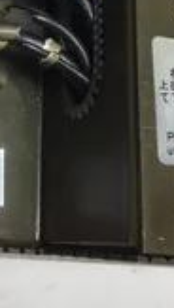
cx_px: -34
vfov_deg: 24.3
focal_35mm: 83
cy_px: -9
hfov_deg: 14.2
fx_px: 679
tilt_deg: -62.9
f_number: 2.4
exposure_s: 1/120
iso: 32
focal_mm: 3.3
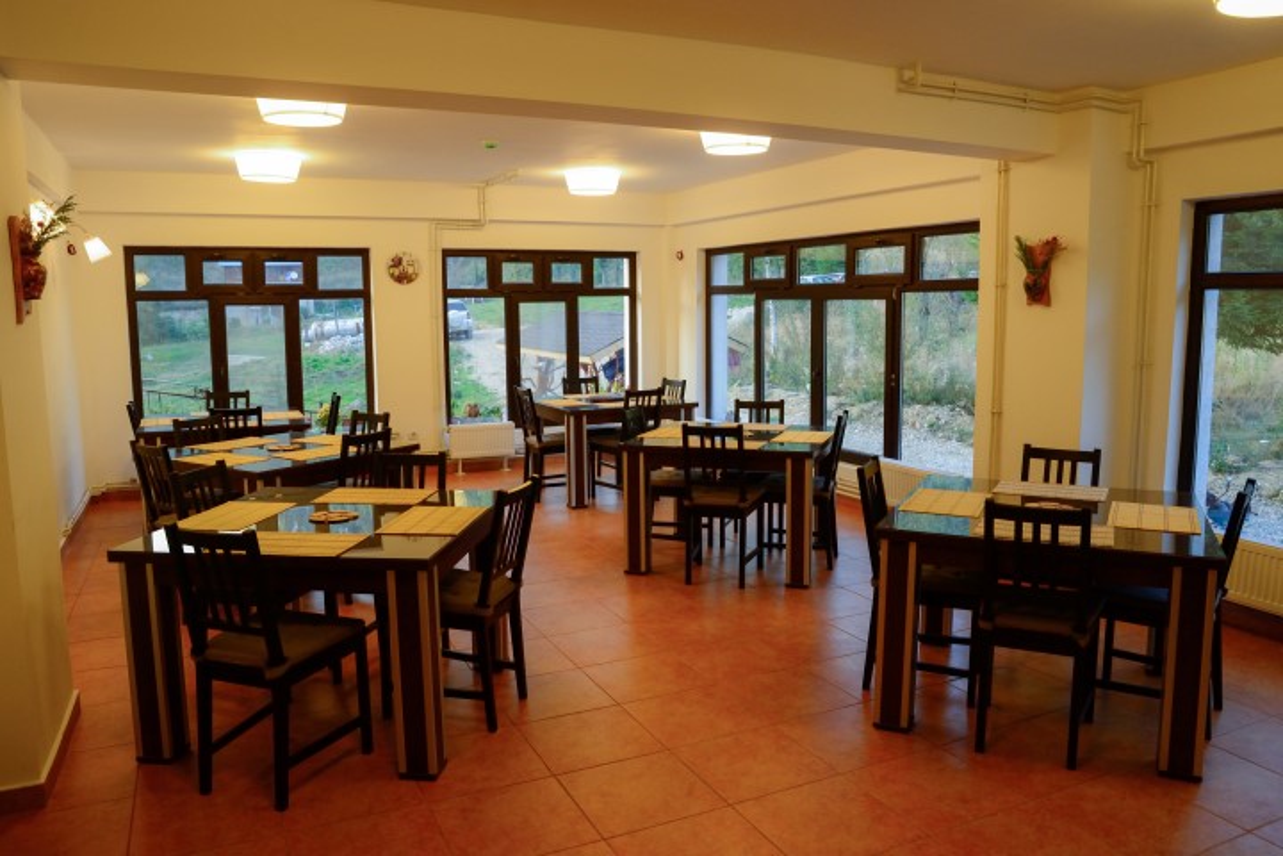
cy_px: 428
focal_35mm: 24
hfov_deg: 73.7
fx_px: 855
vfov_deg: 53.1
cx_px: 642
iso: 1600
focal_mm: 24
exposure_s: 1/100
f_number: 7.1
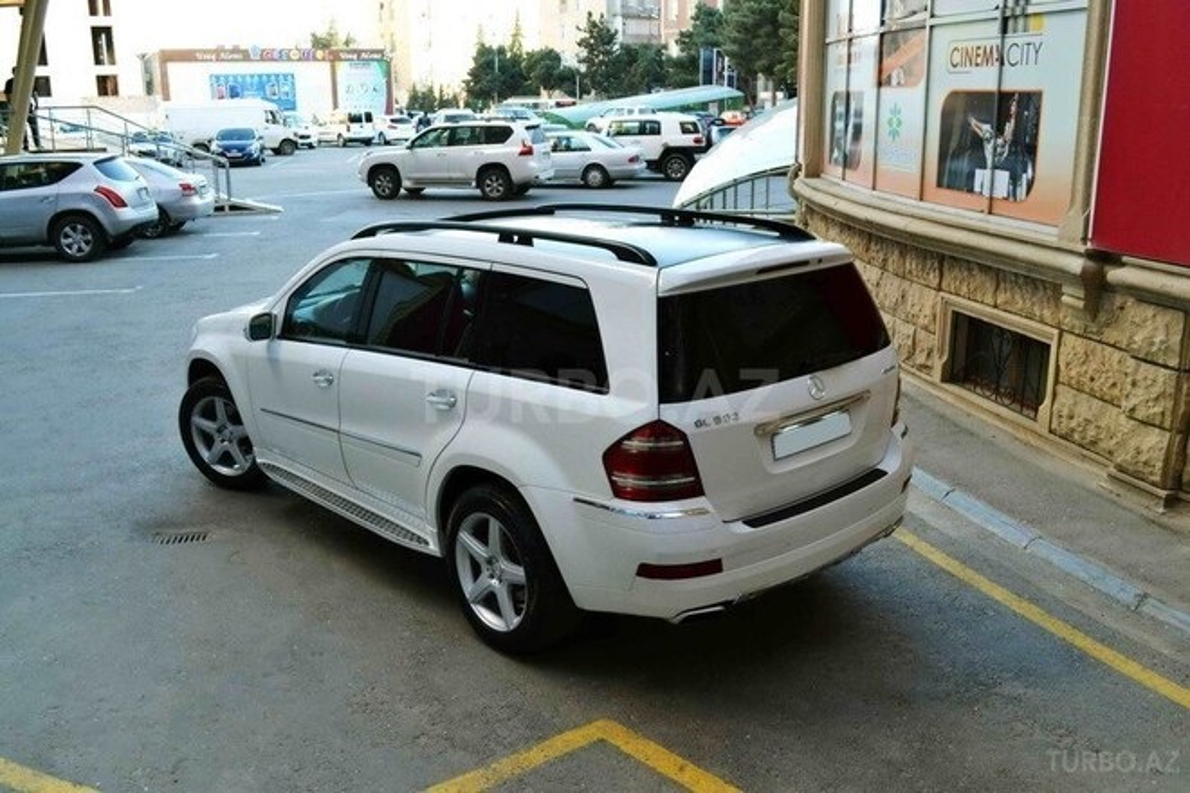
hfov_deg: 57.2
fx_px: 1091
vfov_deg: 40.0
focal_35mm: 33
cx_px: 595
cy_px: 396
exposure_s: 1/160
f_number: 6.3
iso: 800
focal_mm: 22
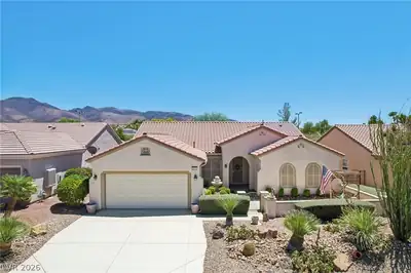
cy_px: 136
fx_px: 251
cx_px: 206
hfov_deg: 78.6
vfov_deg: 57.1
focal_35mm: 22
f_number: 2.8
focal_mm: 8.4
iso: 150
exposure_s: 1/2000
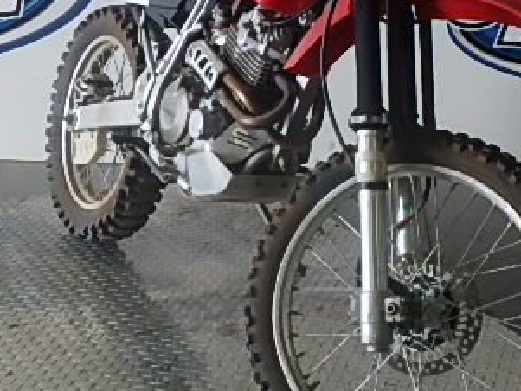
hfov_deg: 23.5
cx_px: 293
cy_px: 118
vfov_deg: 17.7
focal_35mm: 83
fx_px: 1250
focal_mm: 6.9
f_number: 5.1
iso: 320
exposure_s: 1/40
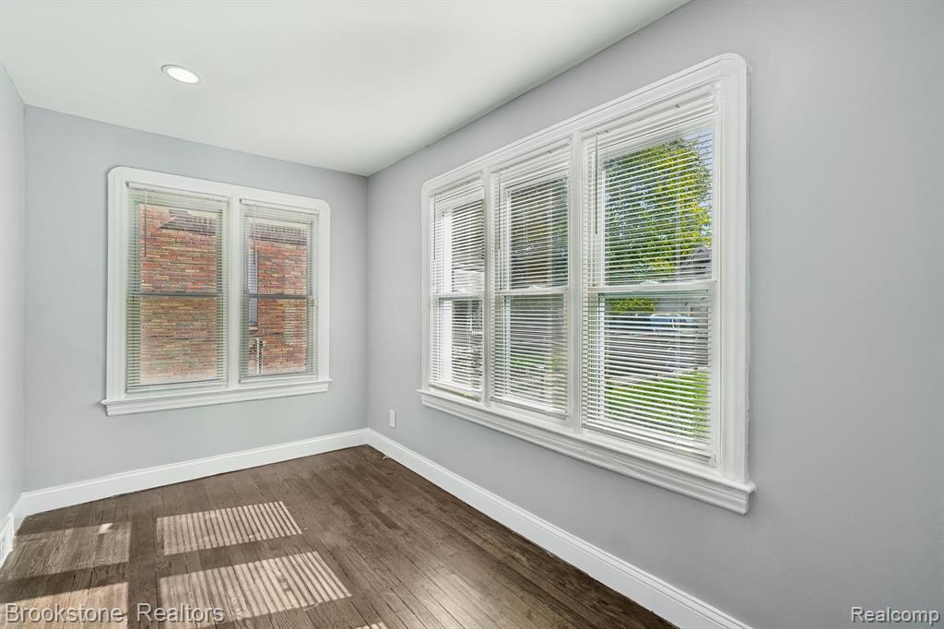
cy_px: 314
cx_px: 472
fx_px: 393
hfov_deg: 100.4
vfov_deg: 77.3
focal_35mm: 15
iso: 100
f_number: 8
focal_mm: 10
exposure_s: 1/60
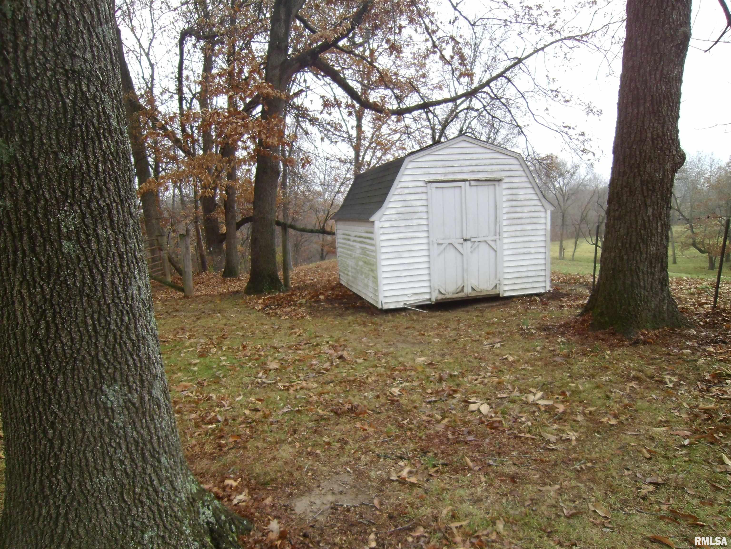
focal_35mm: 26
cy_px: 274
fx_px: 549
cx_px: 366
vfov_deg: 53.1
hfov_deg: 67.3
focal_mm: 4.5
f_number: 3.3
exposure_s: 1/129
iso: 100
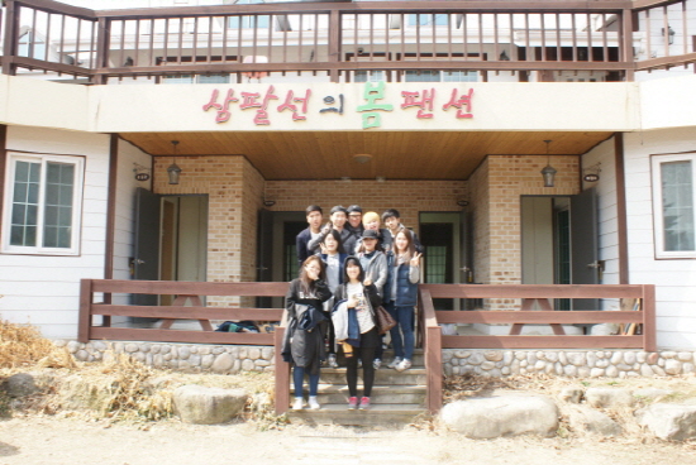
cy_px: 232
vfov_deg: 43.7
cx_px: 348
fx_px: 581
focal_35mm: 30
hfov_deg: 61.9
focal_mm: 20
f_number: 9
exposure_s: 1/80
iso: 200
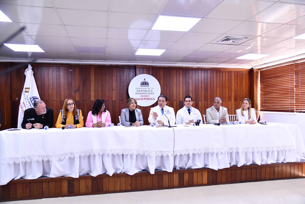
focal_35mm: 30
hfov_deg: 61.9
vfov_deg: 43.6
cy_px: 102
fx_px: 254
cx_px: 152
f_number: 4
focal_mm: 30
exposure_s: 1/250
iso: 2500
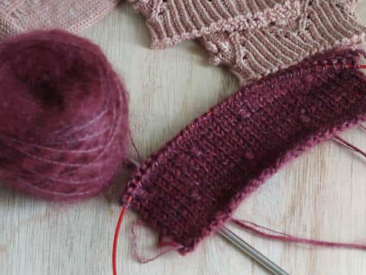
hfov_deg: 28.5
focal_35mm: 68
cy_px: 105
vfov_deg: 21.6
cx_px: 141
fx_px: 719
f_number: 2
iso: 975
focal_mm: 8.16
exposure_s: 1/33
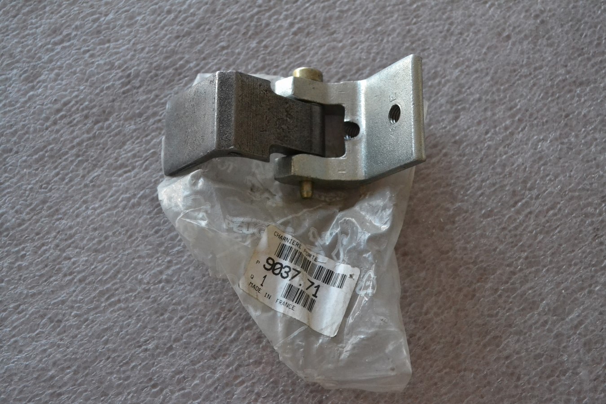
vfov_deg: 28.1
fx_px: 808
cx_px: 303
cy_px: 202
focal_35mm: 48
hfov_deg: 41.1
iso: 2800
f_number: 4.8
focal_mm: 32
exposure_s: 1/60
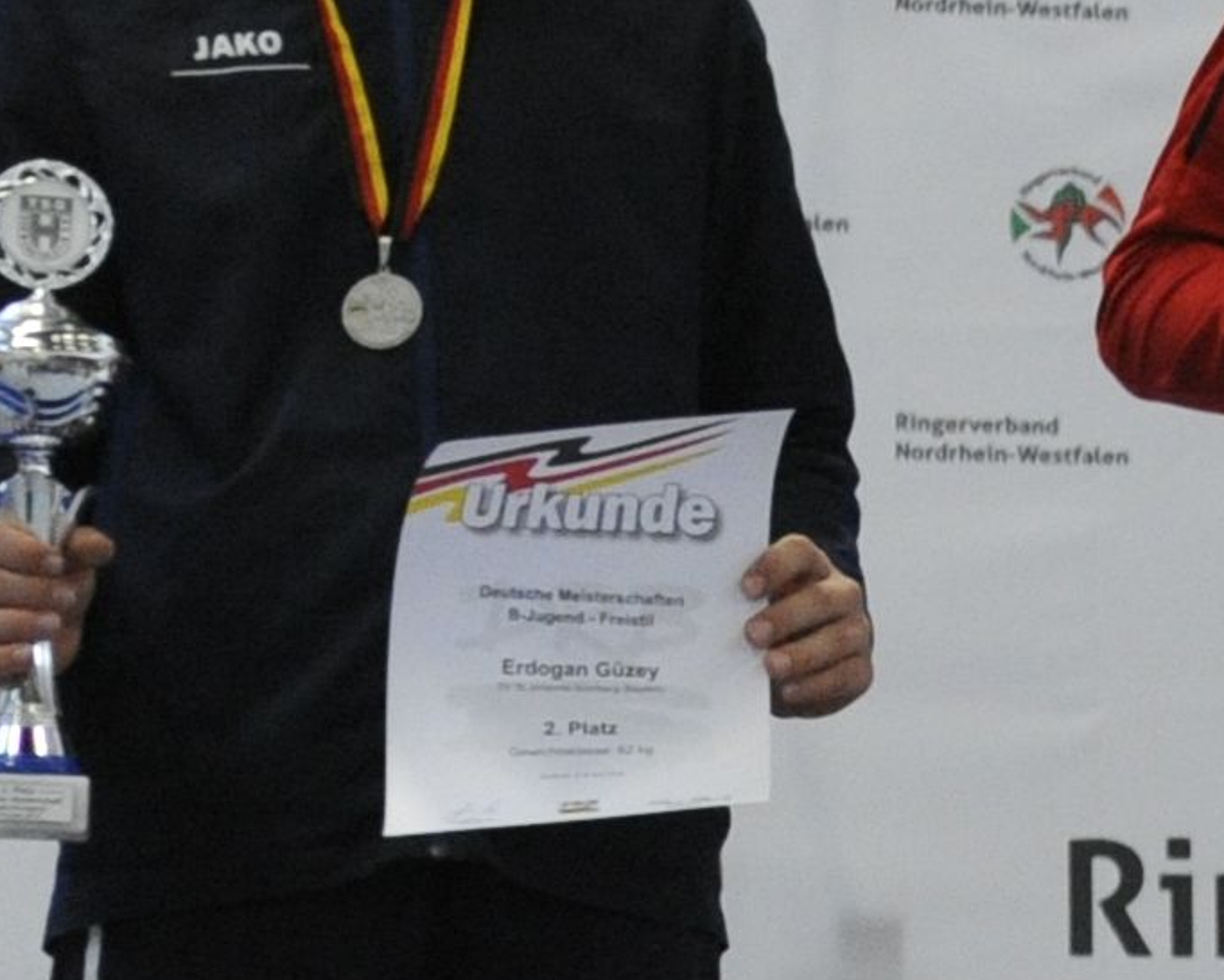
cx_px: 2546
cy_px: 1276
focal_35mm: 233
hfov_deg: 7.9
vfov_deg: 6.6
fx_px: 8443
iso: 3200
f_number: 2.8
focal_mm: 50
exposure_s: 1/2000
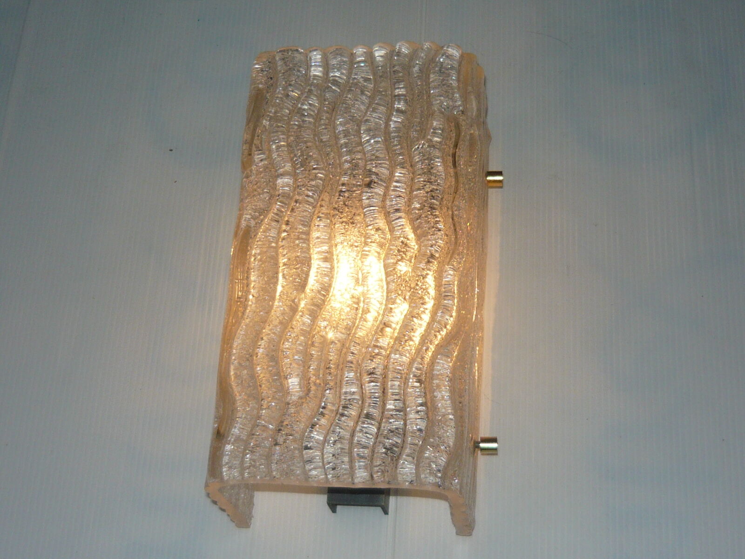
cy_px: 280
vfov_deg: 25.2
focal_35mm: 58
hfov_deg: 33.2
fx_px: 1248
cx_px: 372
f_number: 2.9
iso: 100
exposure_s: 1/500
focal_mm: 6
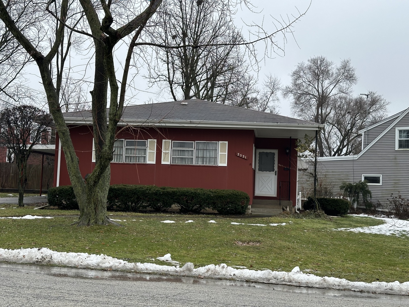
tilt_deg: +0.1
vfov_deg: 30.3
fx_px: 567
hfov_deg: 39.7
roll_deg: -2.3
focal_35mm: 48
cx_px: 204
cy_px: 154
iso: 64
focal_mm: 6.86
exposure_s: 1/751
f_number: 1.78
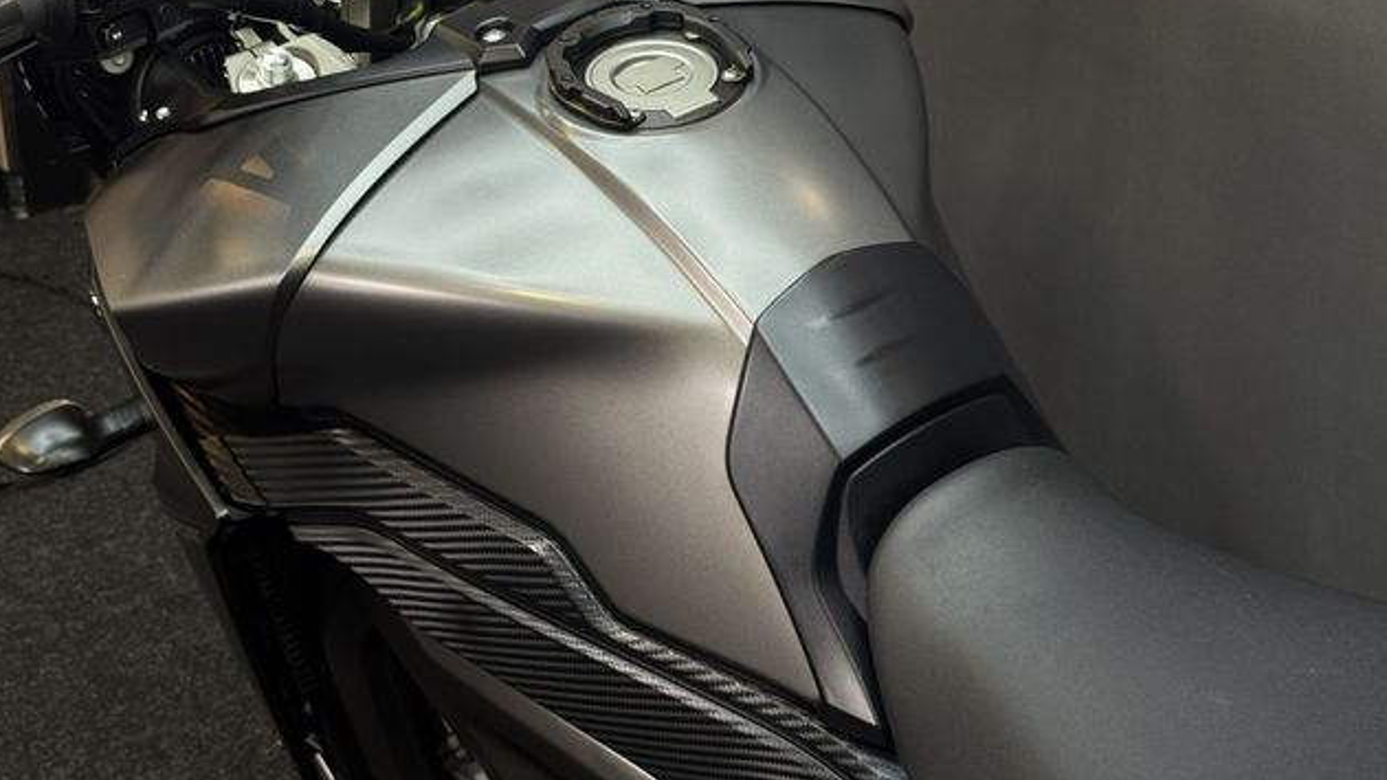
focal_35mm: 53
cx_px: 688
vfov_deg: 22.5
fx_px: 1949
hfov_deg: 39.2
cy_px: 255
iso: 50
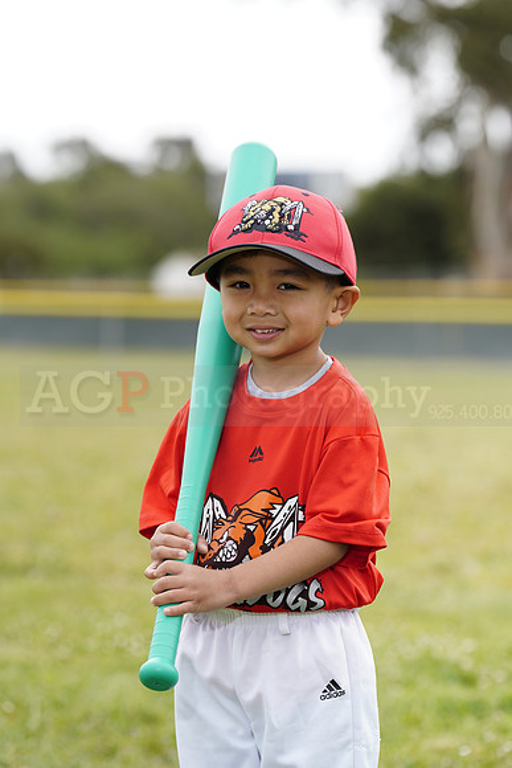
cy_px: 384
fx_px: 3752
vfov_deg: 11.7
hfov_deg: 7.8
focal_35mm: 176
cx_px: 256
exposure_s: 1/250
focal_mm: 176
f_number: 5.6
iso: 100
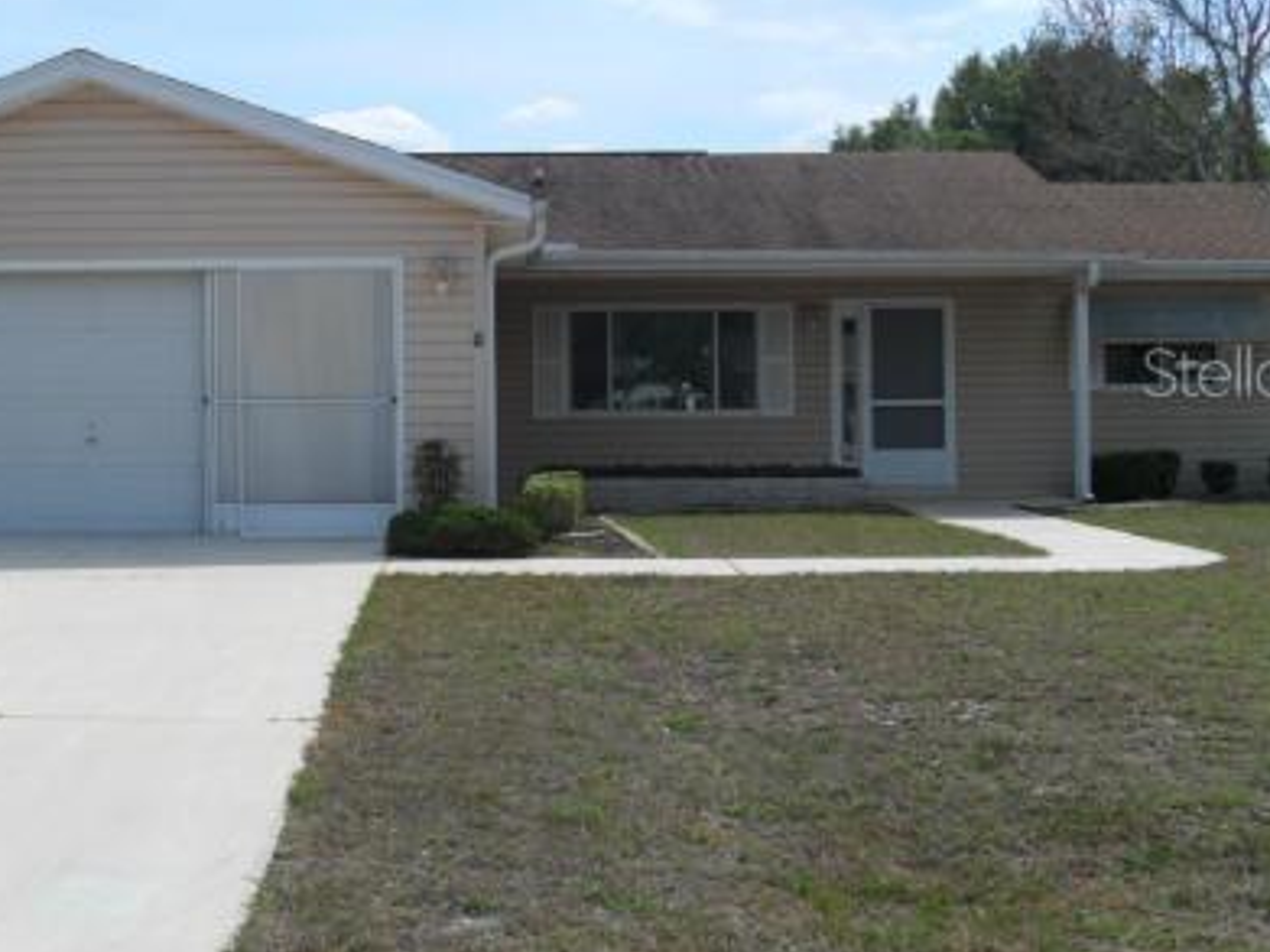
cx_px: 507
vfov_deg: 27.9
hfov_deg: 36.7
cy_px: 370
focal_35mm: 52
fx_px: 1907
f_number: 7.6
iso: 80
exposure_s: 1/350
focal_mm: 6.3
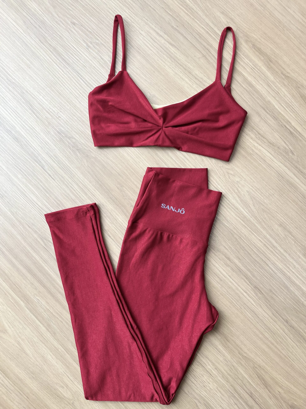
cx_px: 153
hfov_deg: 53.1
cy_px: 204
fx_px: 306
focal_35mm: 26
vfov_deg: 67.3
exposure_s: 1/148
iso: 32
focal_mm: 5.1
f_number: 1.6
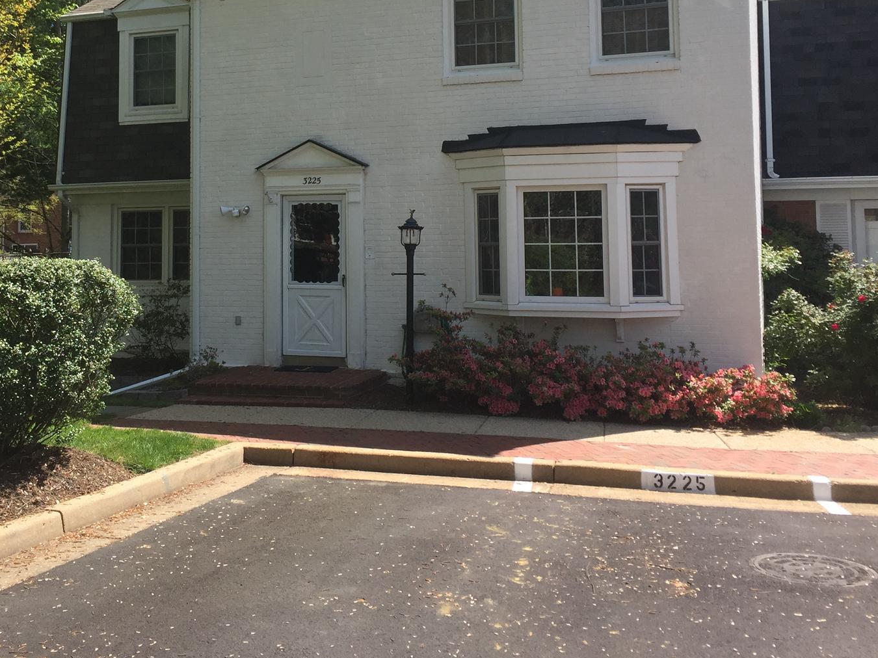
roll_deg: -0.1
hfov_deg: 42.6
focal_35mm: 44
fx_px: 1116
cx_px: 332
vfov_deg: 32.2
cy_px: 162
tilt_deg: +5.1
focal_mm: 4.15
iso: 32
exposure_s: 1/1014
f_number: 2.2
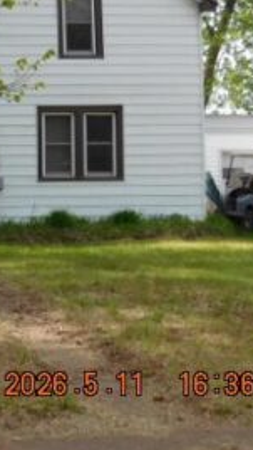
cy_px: 119
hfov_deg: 14.4
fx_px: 929
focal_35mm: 78
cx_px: -135
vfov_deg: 26.9
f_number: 3.5
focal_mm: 6.3
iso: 125
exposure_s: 1/640
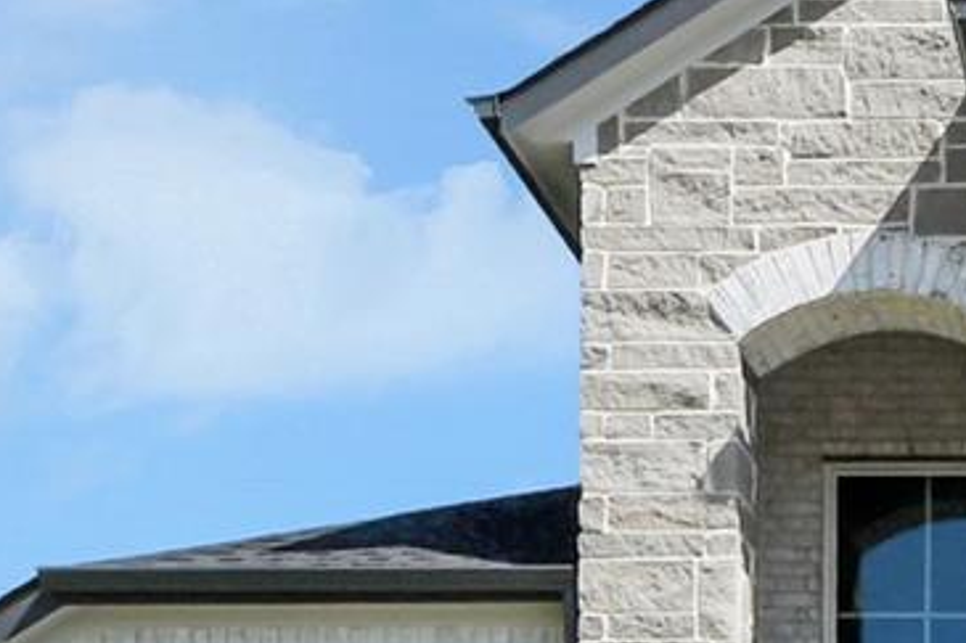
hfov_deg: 24.6
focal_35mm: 73
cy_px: 486
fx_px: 1958
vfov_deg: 18.5
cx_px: 1215
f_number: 11
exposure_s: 1/500
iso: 100
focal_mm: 9
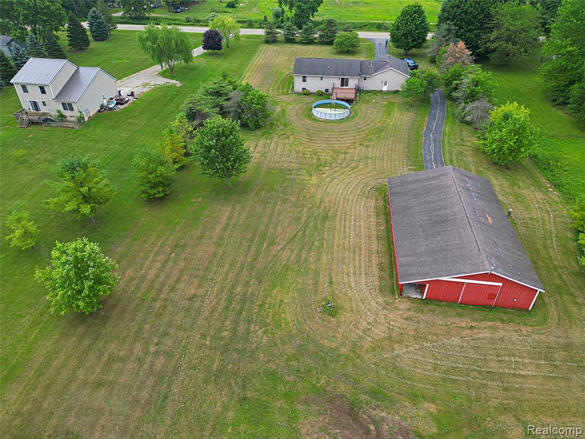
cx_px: 292
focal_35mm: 24
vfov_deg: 56.8
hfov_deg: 71.6
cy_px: 220
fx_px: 406
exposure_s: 1/500
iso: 100
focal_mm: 6.7
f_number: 1.7
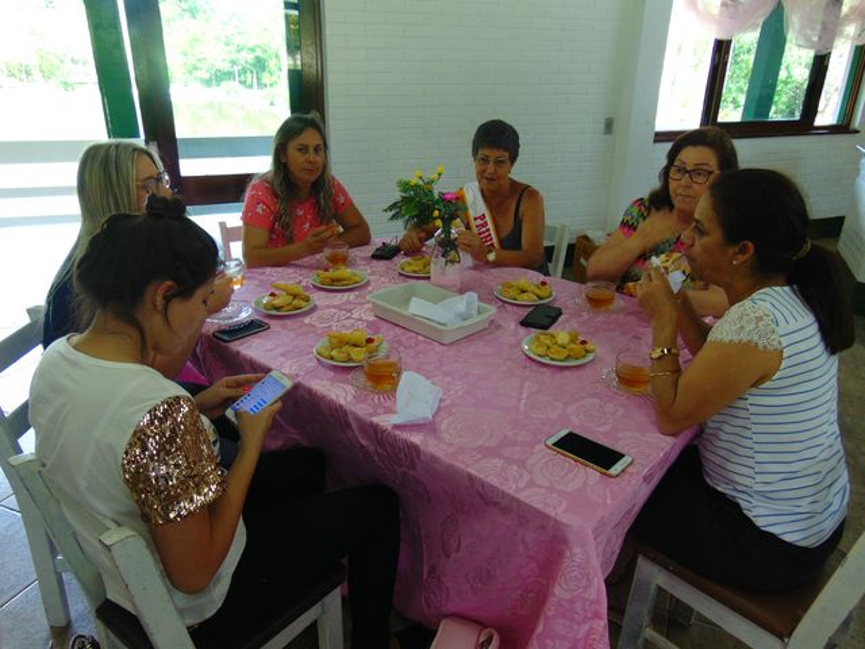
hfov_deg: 69.4
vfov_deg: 54.9
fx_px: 625
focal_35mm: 25
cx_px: 432
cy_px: 324
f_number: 3
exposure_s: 1/30
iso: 100
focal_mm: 4.5
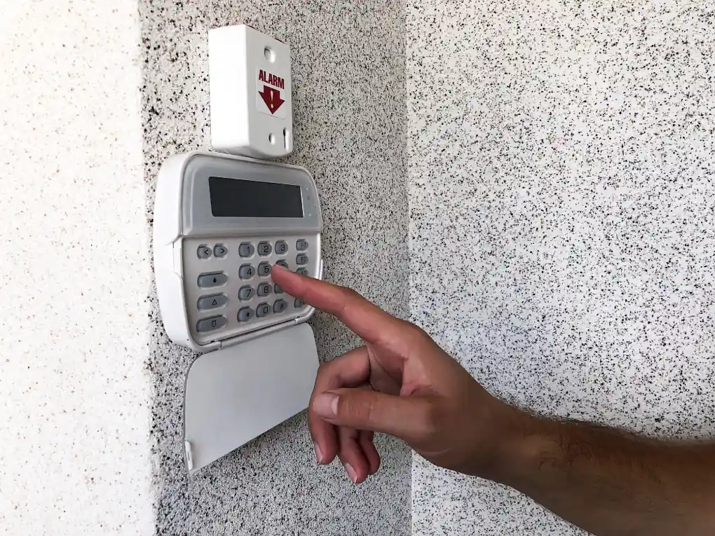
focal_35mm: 28
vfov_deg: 49.7
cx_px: 358
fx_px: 578
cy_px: 268
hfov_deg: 63.4
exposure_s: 1/120
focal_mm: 4
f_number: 1.8
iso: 50
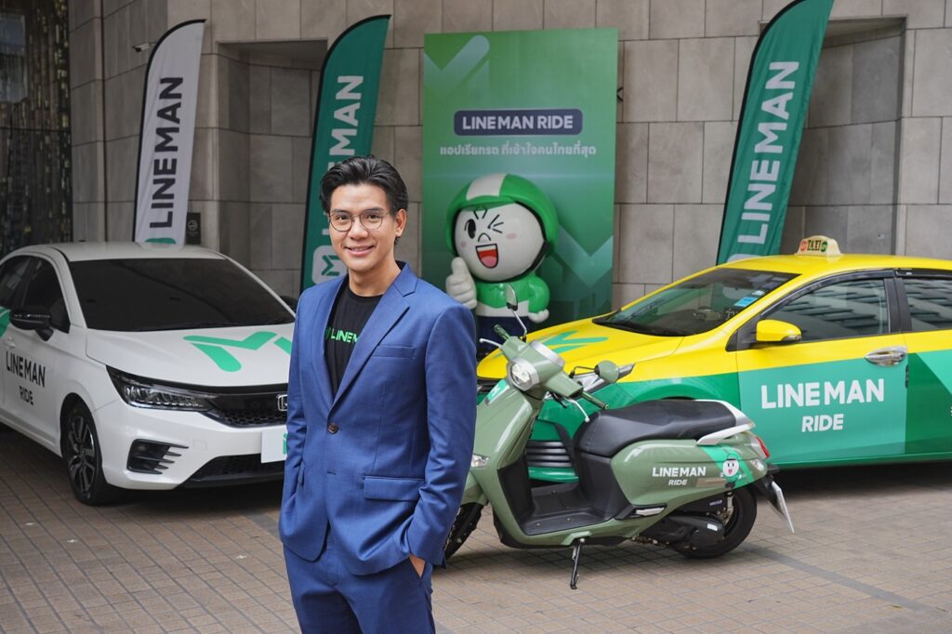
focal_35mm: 41
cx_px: 476
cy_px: 317
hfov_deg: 47.4
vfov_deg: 32.6
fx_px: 1084
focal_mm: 41
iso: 400
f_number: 6.3
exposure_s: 1/160
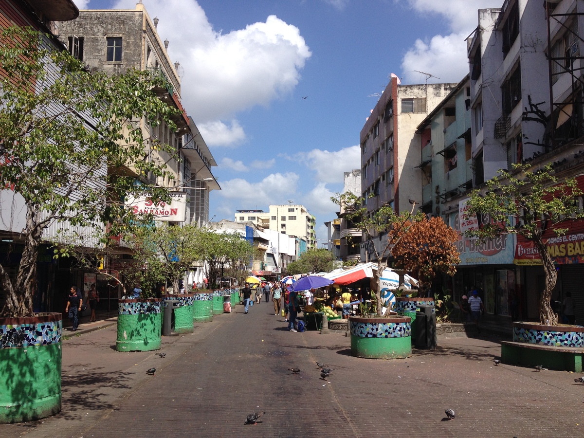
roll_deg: -0.6
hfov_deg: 52.6
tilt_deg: +3.4
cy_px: 219
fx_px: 590
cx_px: 292
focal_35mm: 35
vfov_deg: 40.7
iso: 50
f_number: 2.4
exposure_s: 1/2123
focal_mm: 4.28
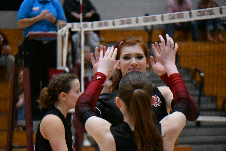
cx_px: 113
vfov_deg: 6.1
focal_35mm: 225
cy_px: 76
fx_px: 1412
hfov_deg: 9.1
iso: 20000
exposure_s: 1/1600
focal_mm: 150
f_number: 5.3
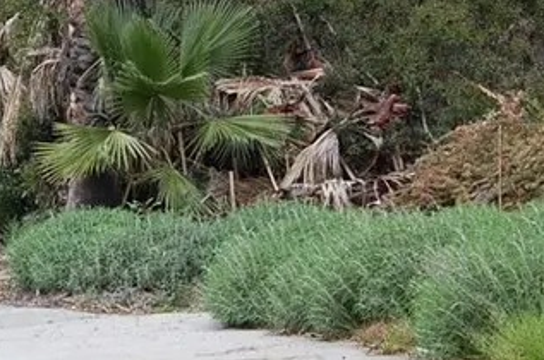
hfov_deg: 15.8
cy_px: 81
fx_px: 1900
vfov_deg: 10.8
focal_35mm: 126
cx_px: -60
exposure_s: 1/200
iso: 200
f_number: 7.1
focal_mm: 26
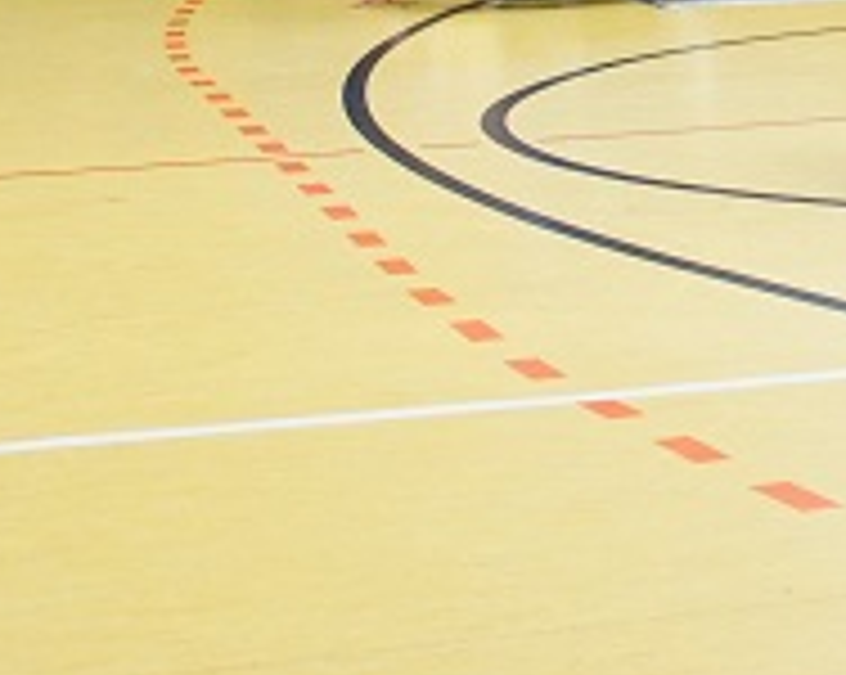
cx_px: 1080
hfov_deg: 13.0
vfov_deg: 10.5
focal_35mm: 144
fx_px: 3602
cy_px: -220
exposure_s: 1/60
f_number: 4
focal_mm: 24
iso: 1600
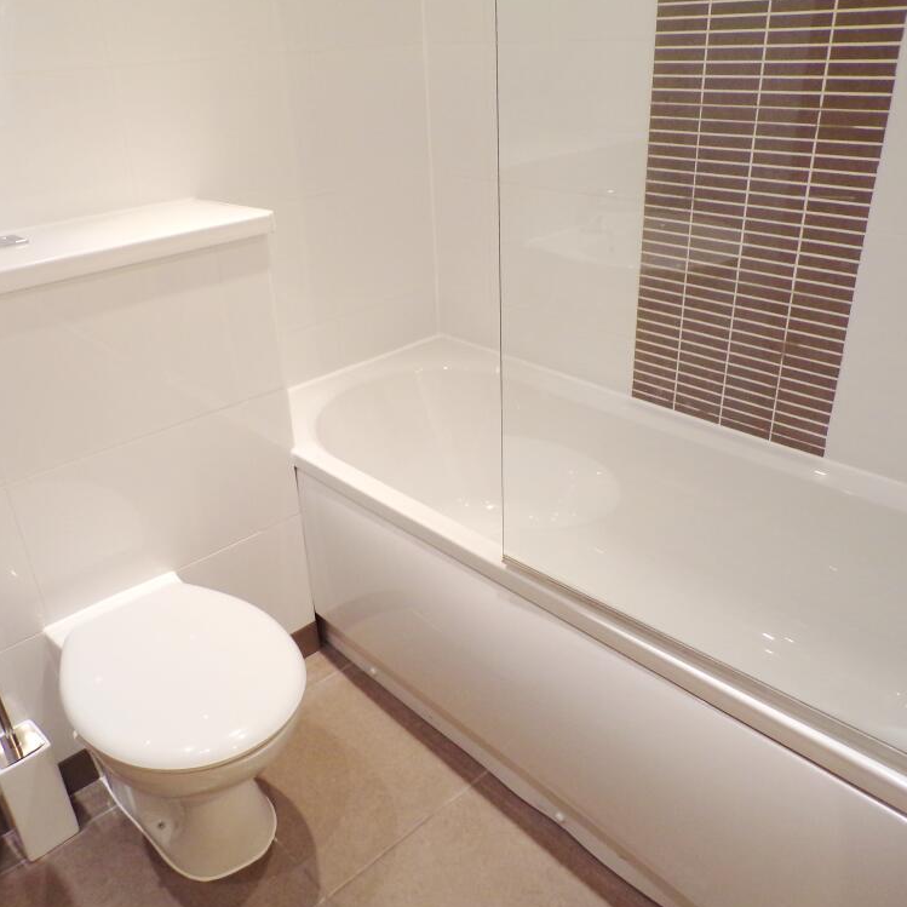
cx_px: 442
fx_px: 860
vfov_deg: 55.6
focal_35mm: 29
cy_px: 458
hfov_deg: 55.6
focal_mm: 4.3
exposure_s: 1/17
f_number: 3
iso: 352
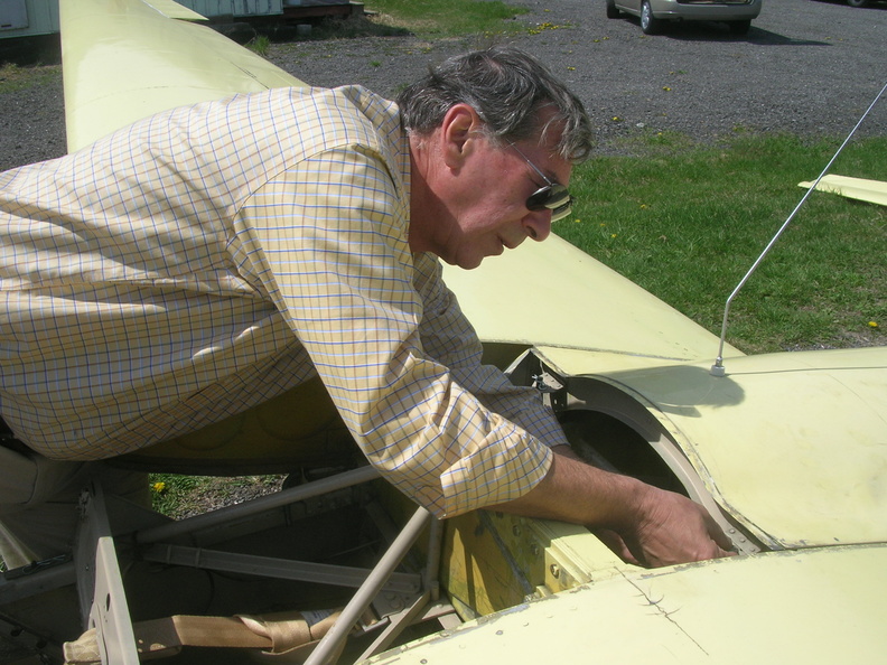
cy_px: 332
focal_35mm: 35
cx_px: 444
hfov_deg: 52.6
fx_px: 897
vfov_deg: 40.7
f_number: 5.6
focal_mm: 5.8
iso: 50
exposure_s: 1/466
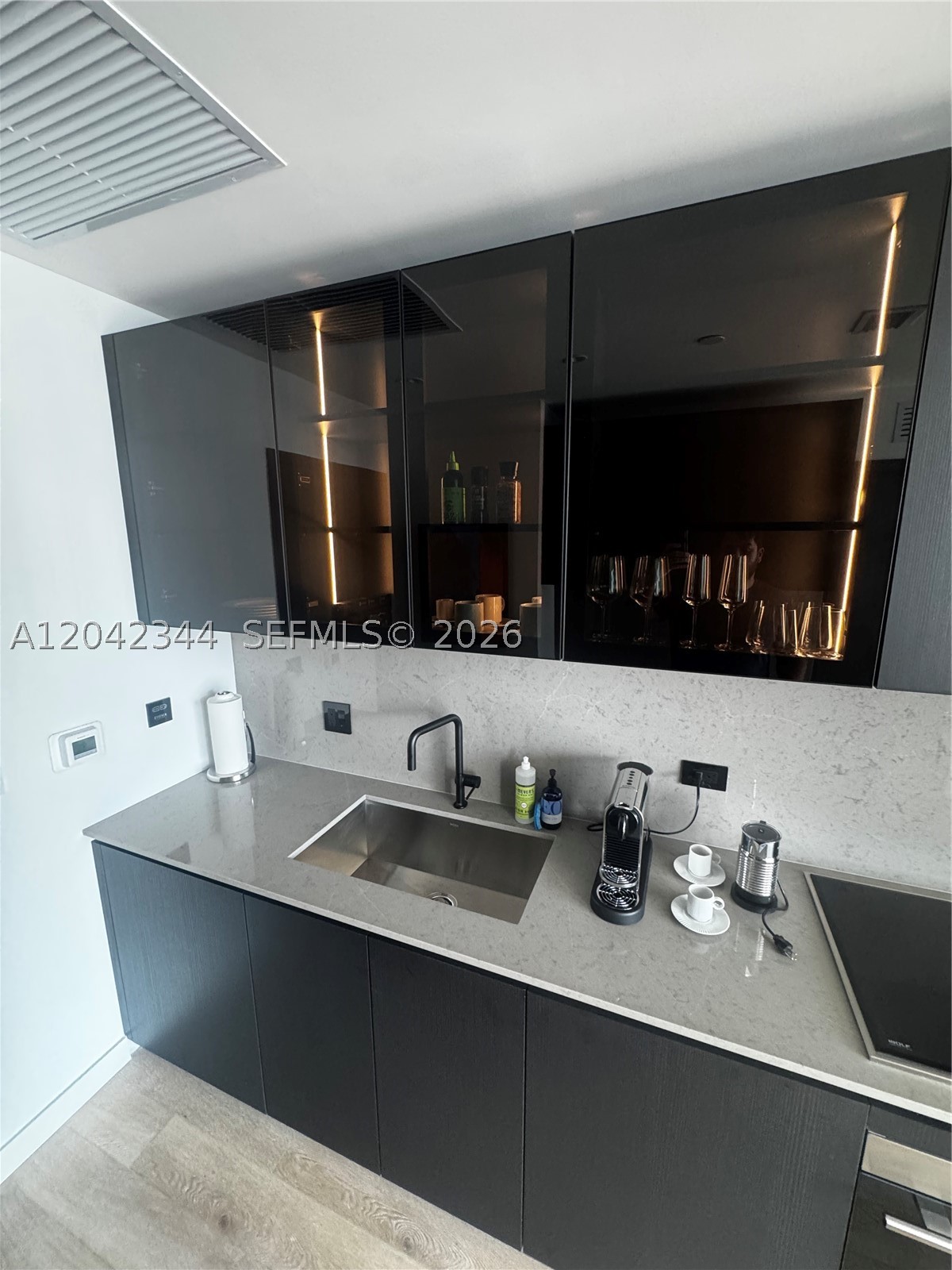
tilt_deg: -11.5
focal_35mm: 14
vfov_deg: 102.1
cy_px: 635
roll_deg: +0.0
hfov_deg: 85.7
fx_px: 513
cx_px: 476
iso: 500
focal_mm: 2.22
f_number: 2.2
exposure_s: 1/60
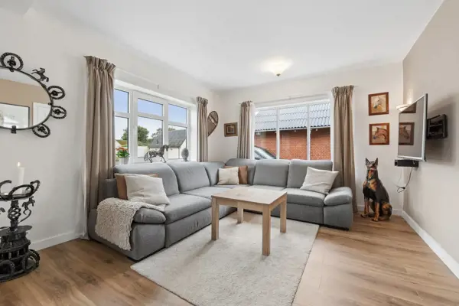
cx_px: 230
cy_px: 153
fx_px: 191
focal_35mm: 15
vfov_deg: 77.3
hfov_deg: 100.4
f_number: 8
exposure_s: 1/5
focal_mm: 10
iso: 200
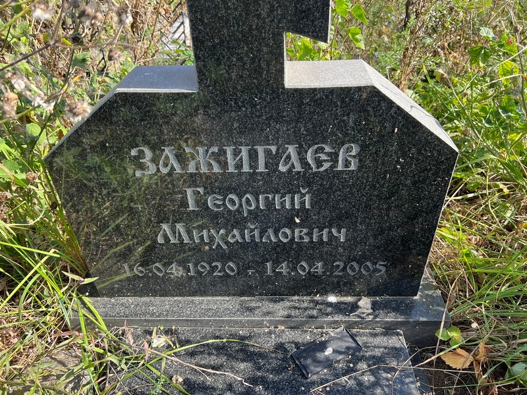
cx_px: 264
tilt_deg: -35.4
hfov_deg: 67.3
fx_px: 396
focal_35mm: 26
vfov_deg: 53.1
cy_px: 198
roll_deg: +2.7
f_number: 1.5
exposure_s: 1/549
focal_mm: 5.7
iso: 50
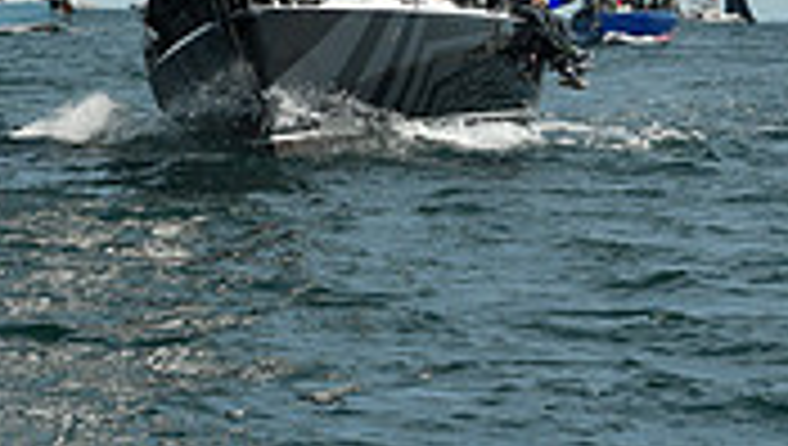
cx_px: -29
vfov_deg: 4.0
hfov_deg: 7.2
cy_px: -856
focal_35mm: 298
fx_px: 6235
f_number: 10
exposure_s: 1/1000
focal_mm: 86
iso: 320
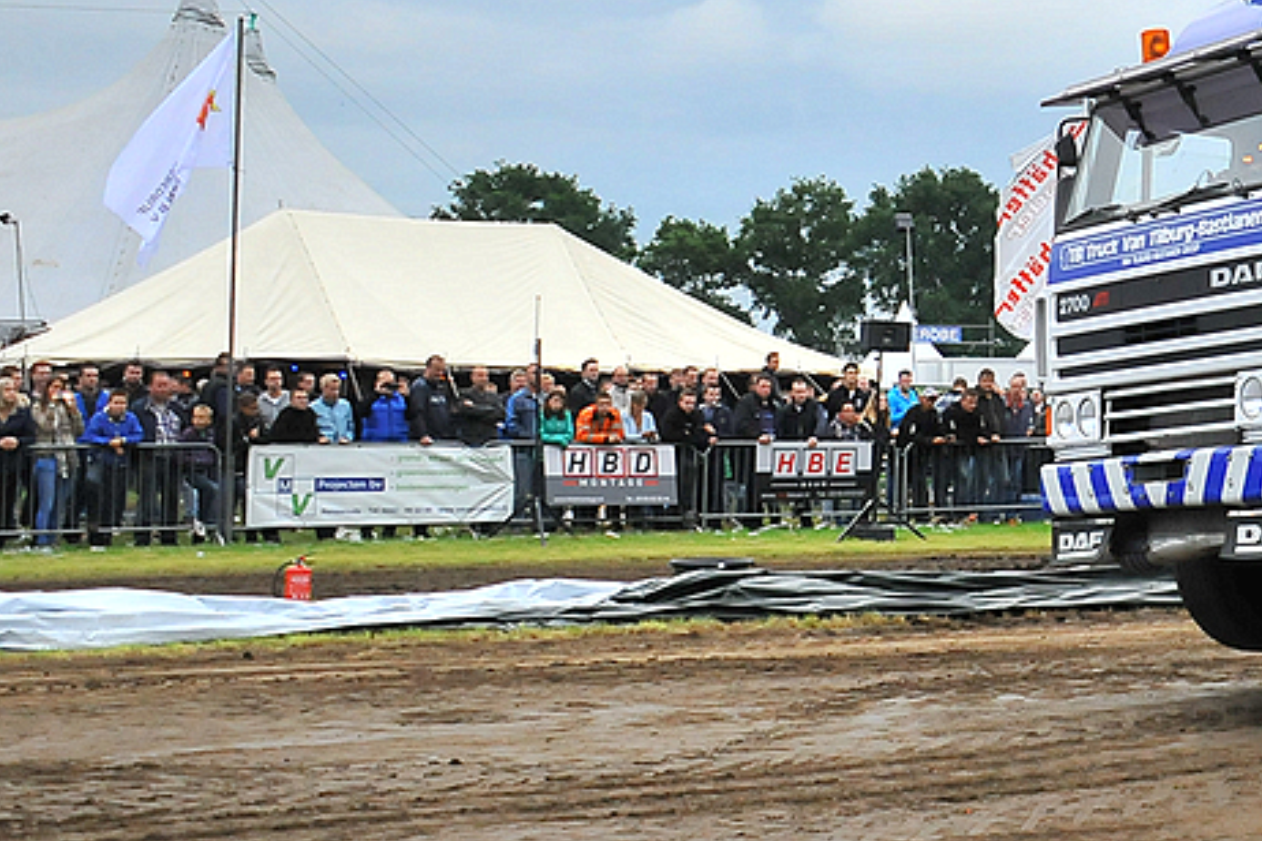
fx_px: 2559
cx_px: 1194
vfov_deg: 18.6
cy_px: 257
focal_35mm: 73
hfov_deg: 26.5
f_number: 3.8
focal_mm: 22
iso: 1000
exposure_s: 1/800
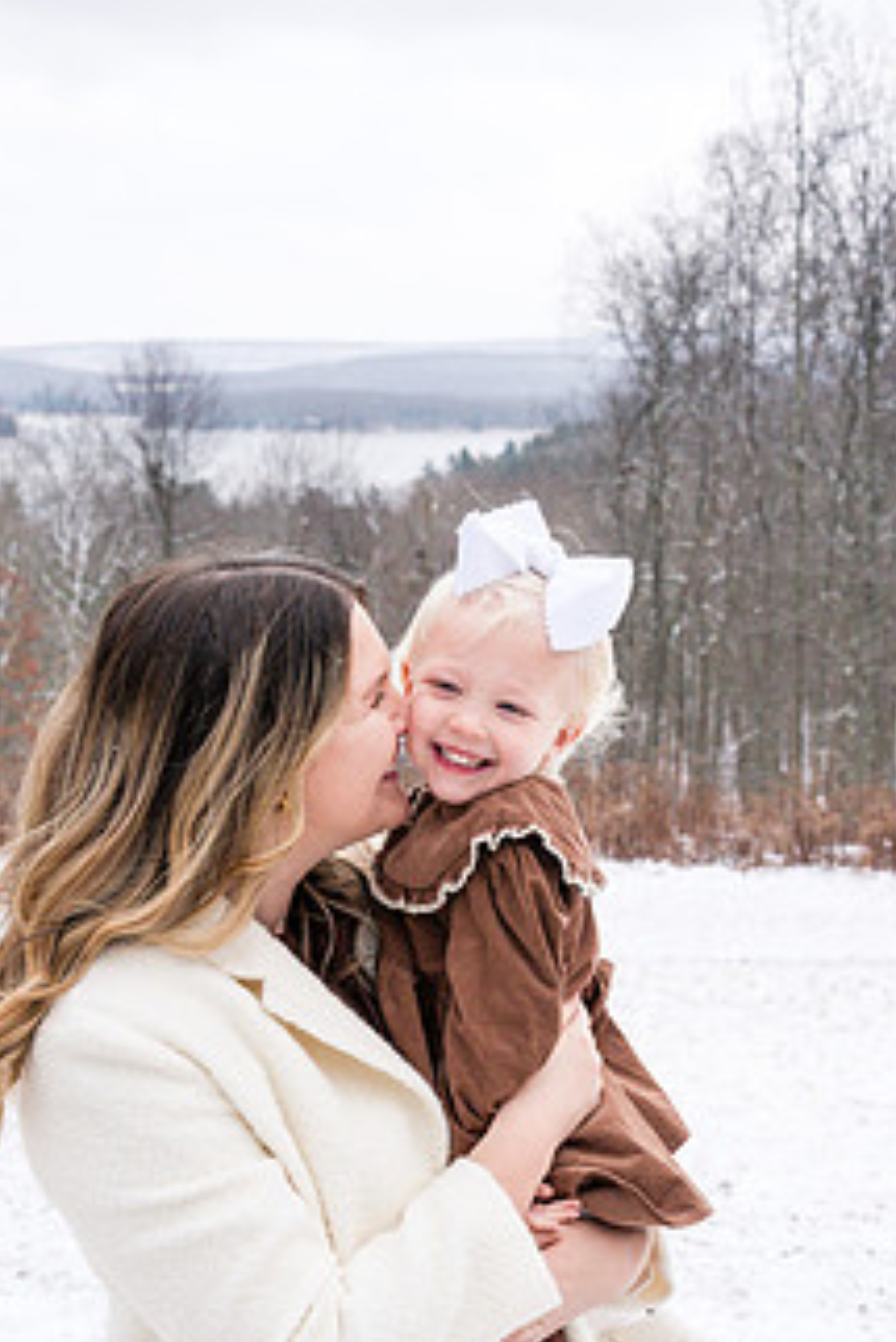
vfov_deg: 29.9
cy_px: 875
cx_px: 446
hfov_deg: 20.3
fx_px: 2498
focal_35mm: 67
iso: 1000
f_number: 8
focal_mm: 48
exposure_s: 1/250
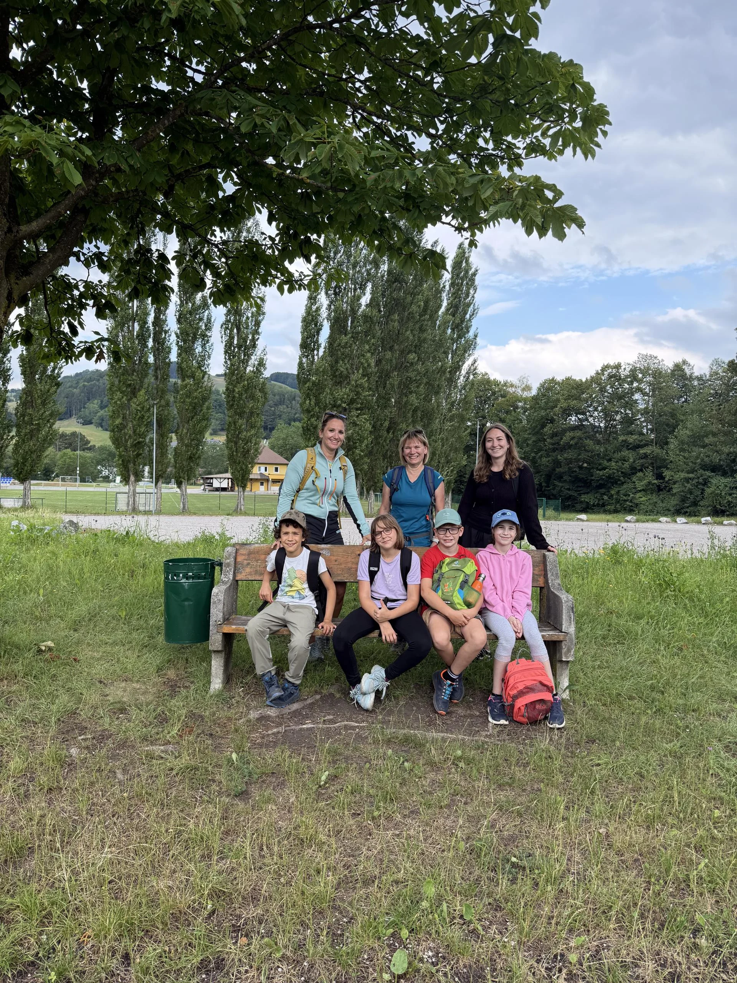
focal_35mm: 24
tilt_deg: -0.2
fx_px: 681
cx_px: 368
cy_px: 492
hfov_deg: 56.8
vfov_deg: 71.6
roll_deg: -1.9
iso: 100
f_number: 1.78
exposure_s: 1/955
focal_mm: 6.76
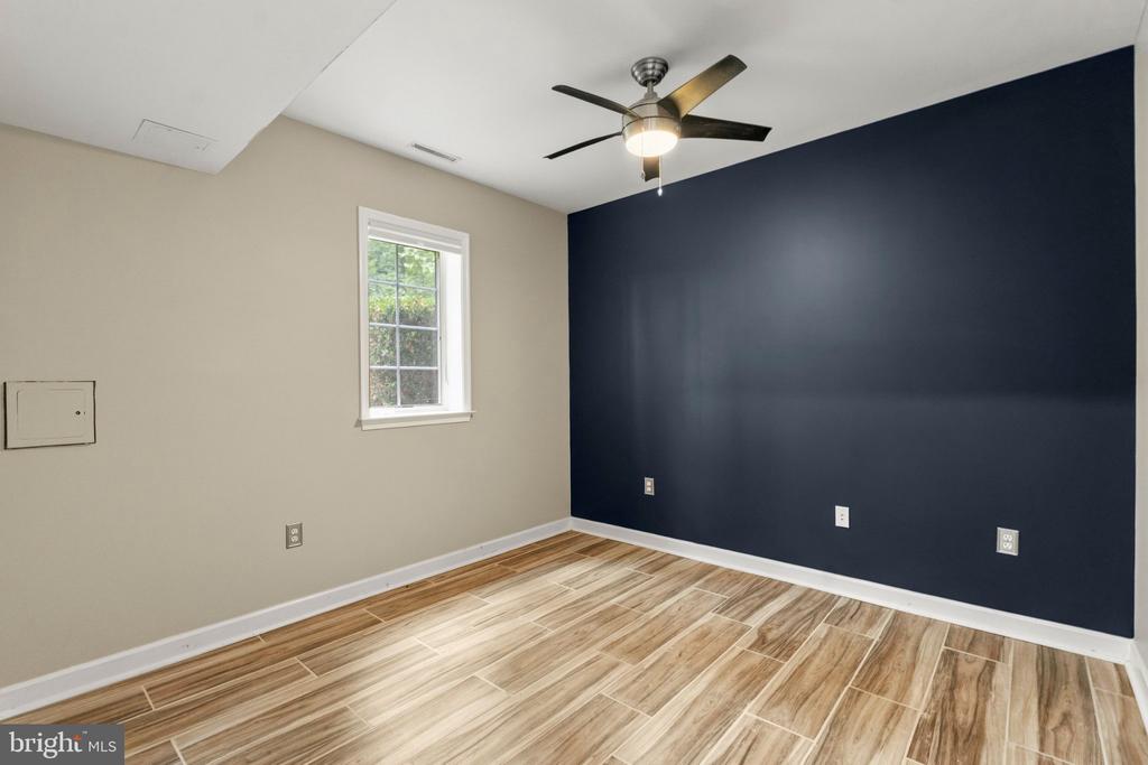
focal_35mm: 16
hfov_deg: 96.7
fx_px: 510
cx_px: 574
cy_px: 382
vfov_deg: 73.8
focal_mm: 16
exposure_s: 1/125
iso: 640
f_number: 5.6
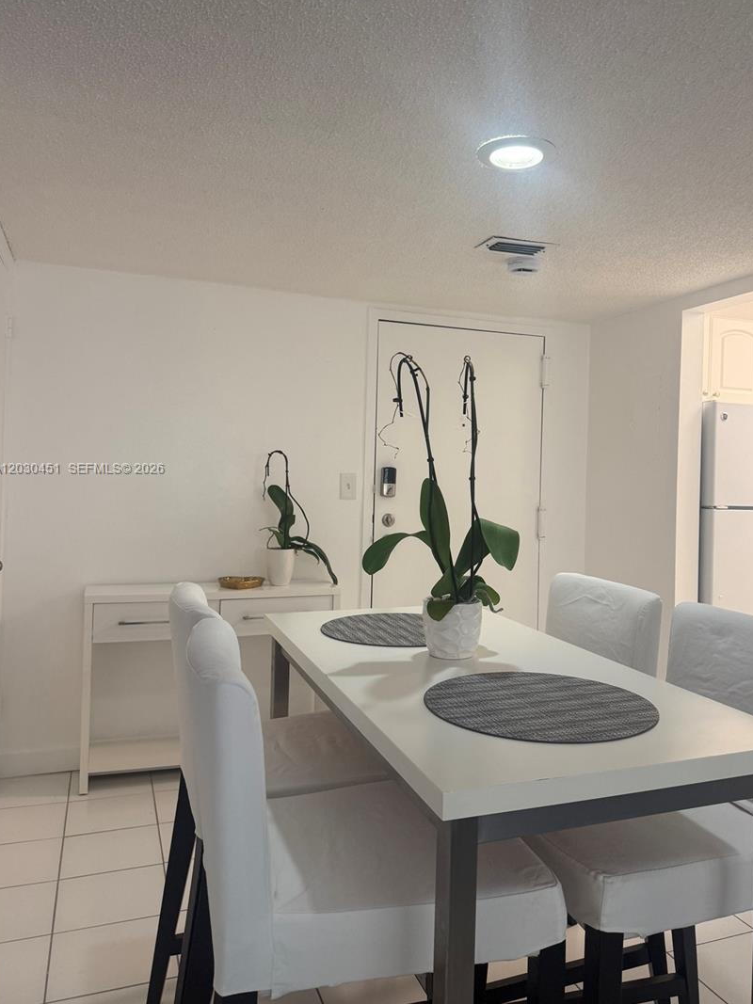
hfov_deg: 51.3
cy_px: 470
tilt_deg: +0.9
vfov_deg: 65.3
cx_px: 413
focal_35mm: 27
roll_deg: -2.0
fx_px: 783
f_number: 1.78
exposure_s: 1/60
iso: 125
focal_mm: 6.76
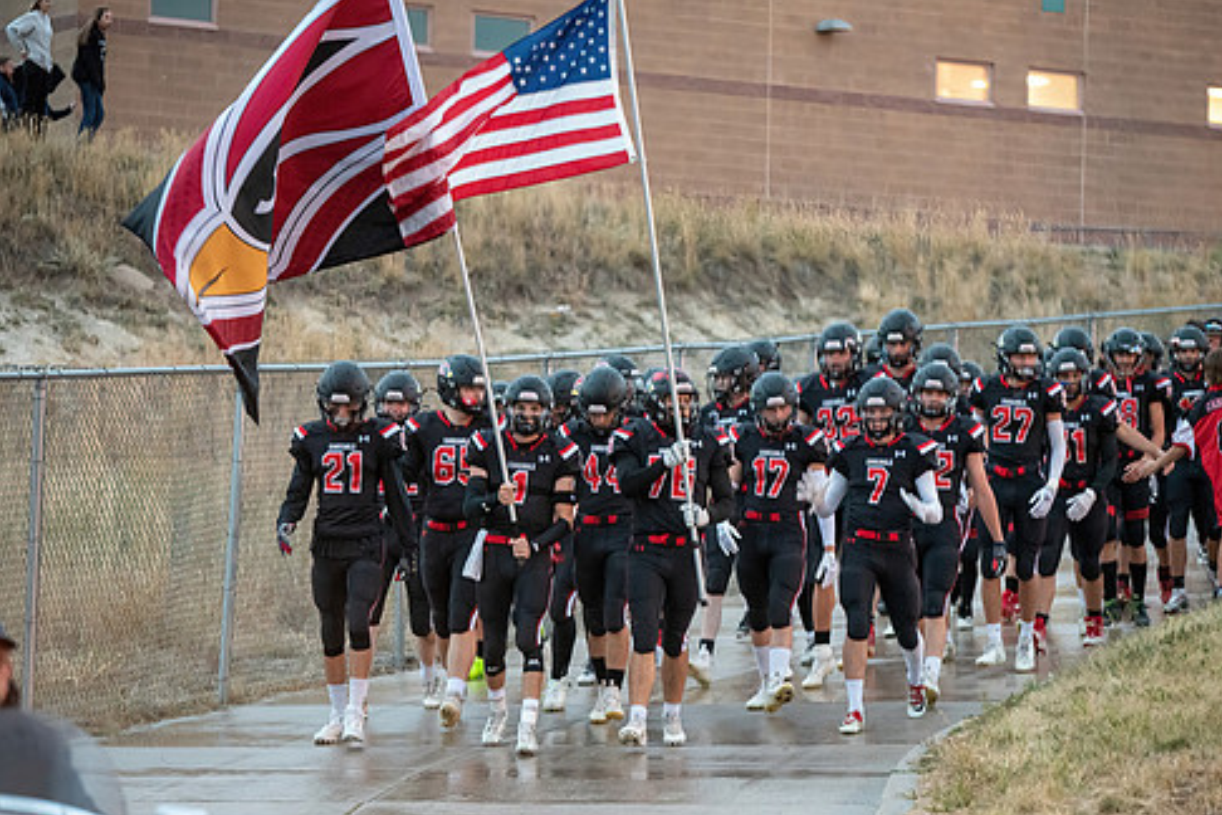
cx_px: 666
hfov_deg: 12.8
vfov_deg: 8.5
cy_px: 462
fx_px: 5465
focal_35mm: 161
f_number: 2.8
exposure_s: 1/160
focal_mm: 135
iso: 6400
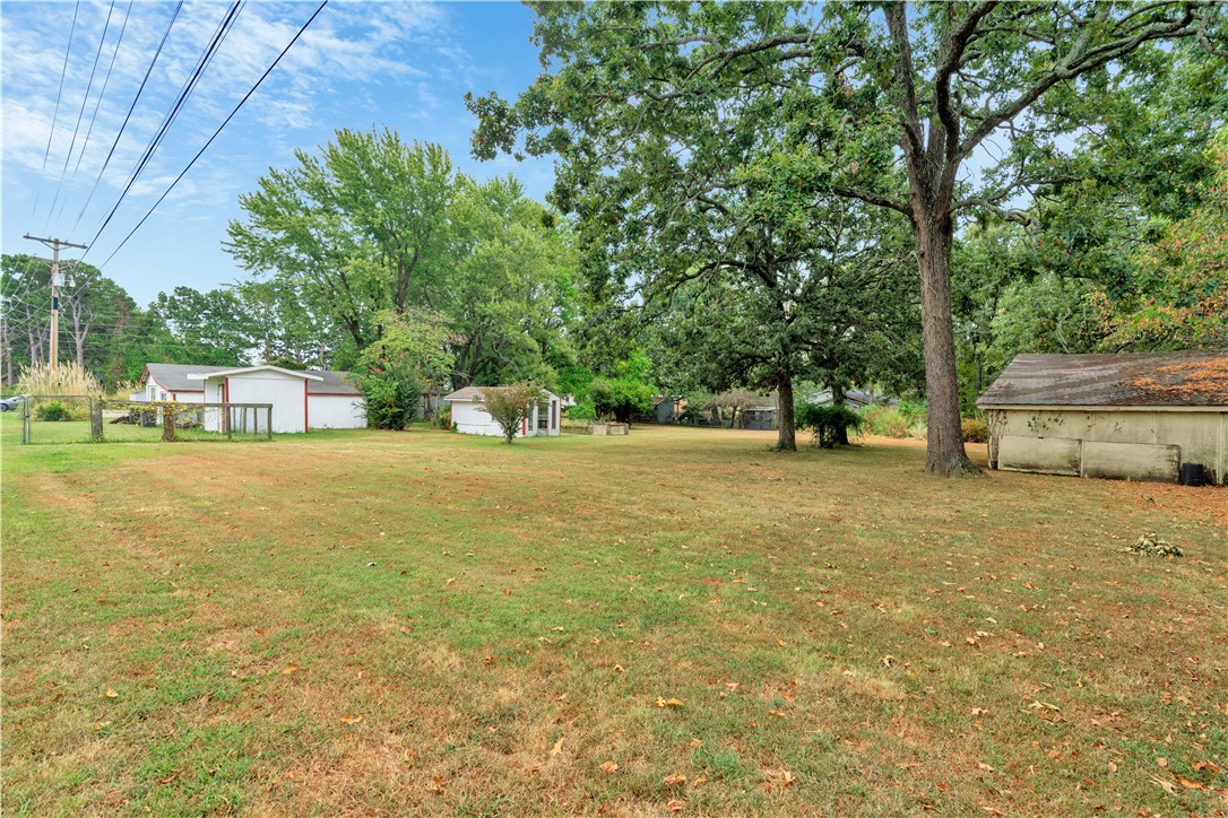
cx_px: 614
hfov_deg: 90.0
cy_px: 409
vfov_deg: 67.4
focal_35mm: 18
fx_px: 614
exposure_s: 1/50
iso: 80
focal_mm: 18
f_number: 7.1
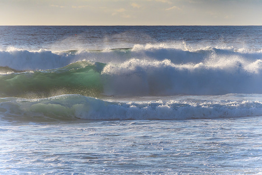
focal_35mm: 281
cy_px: 88
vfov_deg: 4.9
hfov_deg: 7.3
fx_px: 2044
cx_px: 131
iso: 400
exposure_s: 1/2500
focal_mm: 185
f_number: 5.6
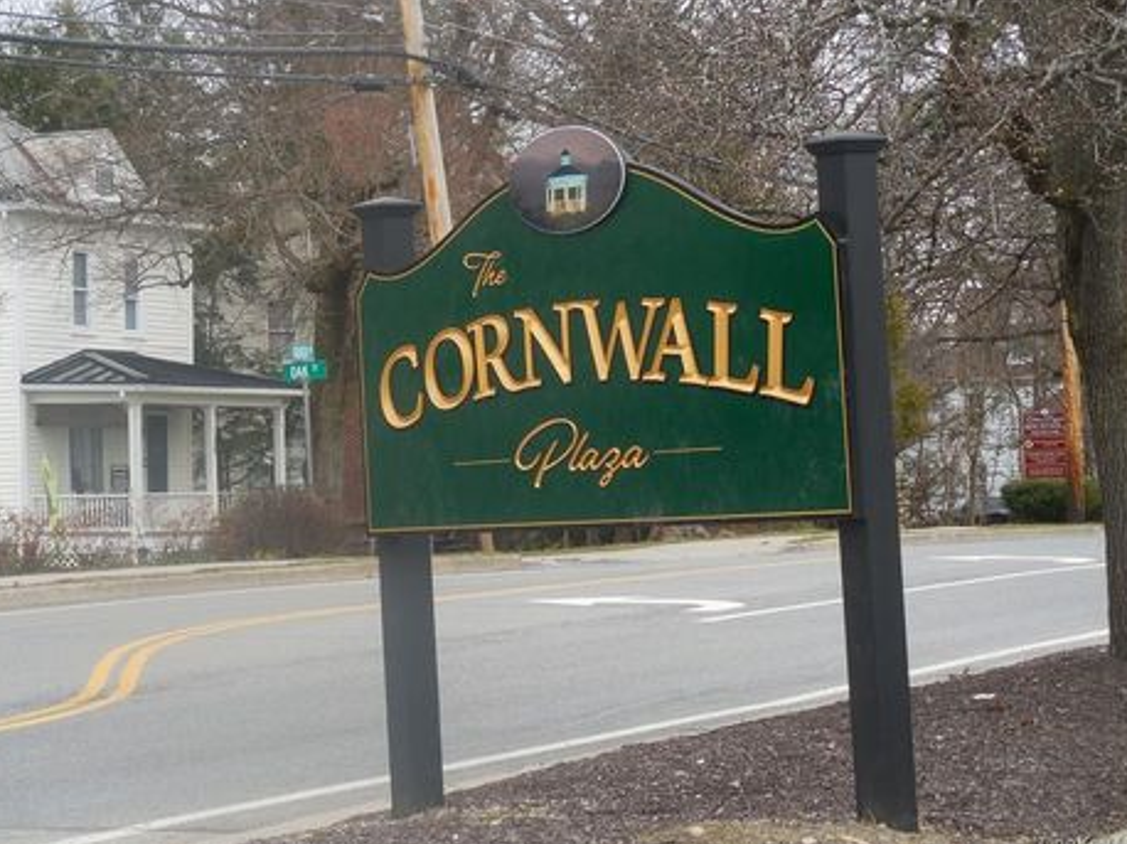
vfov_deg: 10.4
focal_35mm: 142
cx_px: 546
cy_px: 397
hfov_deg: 13.9
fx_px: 4621
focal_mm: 23.4
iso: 125
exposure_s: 1/250
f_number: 5.3
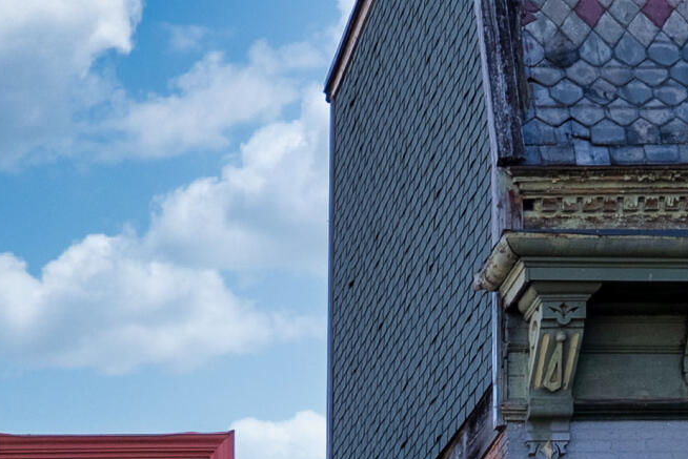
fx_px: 2543
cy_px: 1010
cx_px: -302
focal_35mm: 133
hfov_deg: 14.5
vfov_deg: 9.4
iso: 250
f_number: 5.6
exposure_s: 1/400
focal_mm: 29
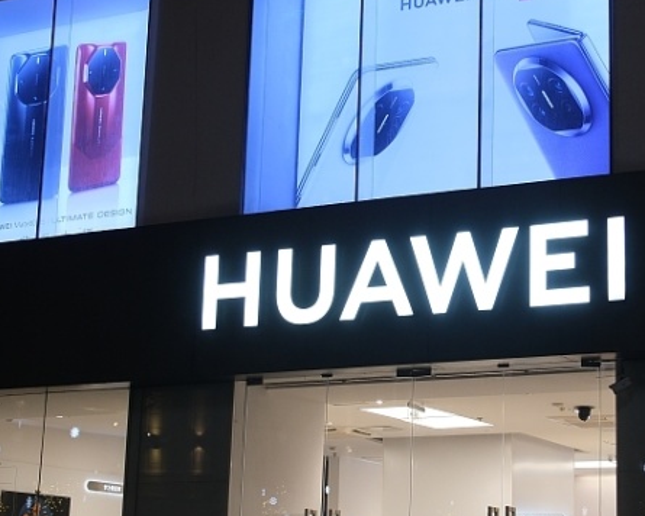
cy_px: 280
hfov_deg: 24.6
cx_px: 452
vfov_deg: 19.9
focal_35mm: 77
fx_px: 1470
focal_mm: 25.4
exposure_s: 1/100
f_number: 2.8
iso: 400
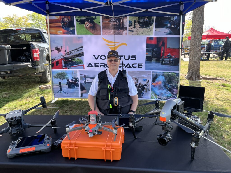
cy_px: 86
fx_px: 174
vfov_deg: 53.1
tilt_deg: -13.0
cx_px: 116
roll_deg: +1.9
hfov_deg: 67.3
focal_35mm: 26
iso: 50
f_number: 1.5
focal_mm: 5.7
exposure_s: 1/552
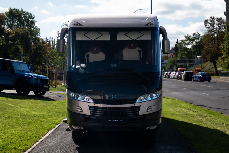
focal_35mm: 71
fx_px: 454
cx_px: 115
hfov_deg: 28.3
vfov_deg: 19.1
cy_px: 76
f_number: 5.6
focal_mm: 60
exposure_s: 1/160
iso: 100
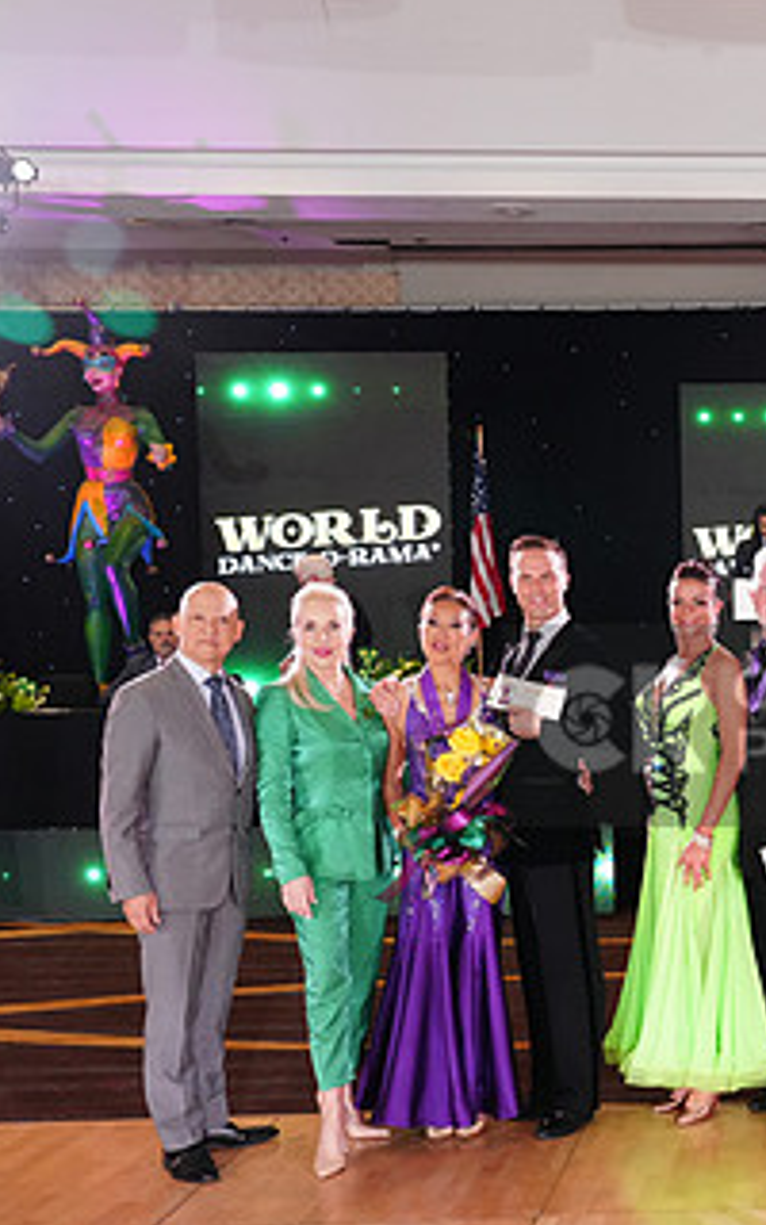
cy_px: 725
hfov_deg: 24.4
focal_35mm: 48
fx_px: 1603
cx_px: 919
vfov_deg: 41.7
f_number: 4.5
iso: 2000
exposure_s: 1/200
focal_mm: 26
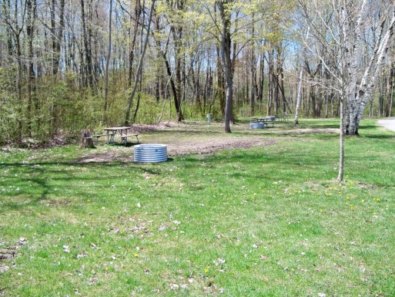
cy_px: 148
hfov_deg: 52.6
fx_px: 399
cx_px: 198
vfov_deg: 40.7
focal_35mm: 35
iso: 100
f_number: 3.5
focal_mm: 6.2
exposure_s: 1/320
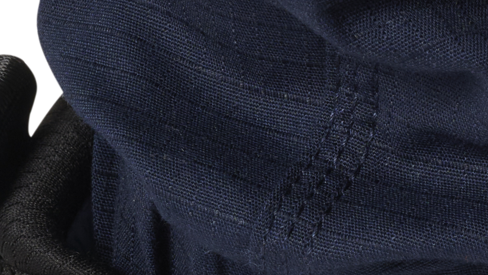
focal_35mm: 382
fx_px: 4943
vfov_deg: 3.2
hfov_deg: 5.6
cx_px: 558
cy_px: -161
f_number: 14
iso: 125
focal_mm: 53
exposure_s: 1/125
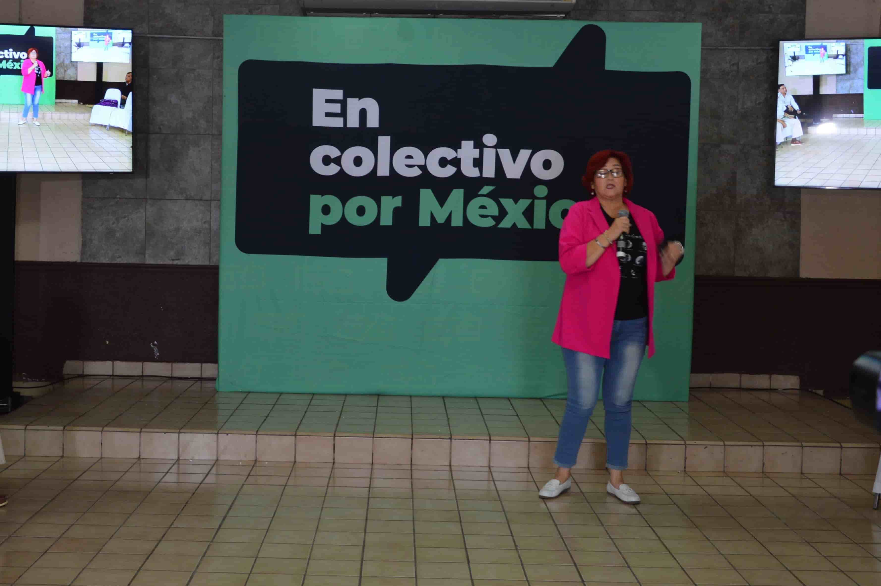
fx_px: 1165
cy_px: 233
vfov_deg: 28.2
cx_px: 377
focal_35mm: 48
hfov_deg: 41.3
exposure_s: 1/40
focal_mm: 25
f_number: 4
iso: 400
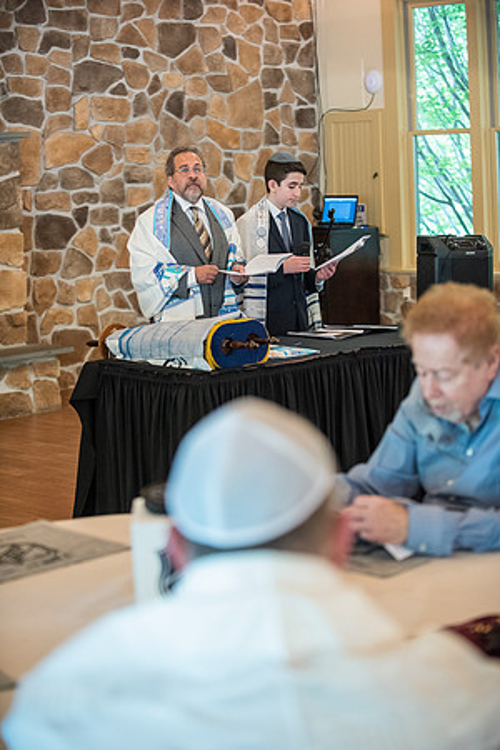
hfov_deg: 19.5
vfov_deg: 28.8
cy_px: 375
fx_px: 1458
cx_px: 250
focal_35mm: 70
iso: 3200
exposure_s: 1/60
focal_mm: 70
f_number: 2.8
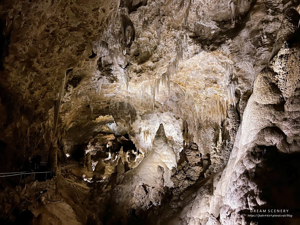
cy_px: 112
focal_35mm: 26
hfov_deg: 67.3
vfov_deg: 53.1
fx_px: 225
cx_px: 150
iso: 640
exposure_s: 1/11
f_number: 1.5
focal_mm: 5.7
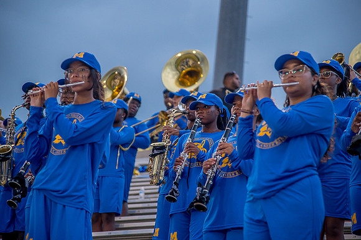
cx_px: 180
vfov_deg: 11.4
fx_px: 1203
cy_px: 120
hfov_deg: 17.1
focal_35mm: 120
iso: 1250
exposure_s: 1/250
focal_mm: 120
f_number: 4
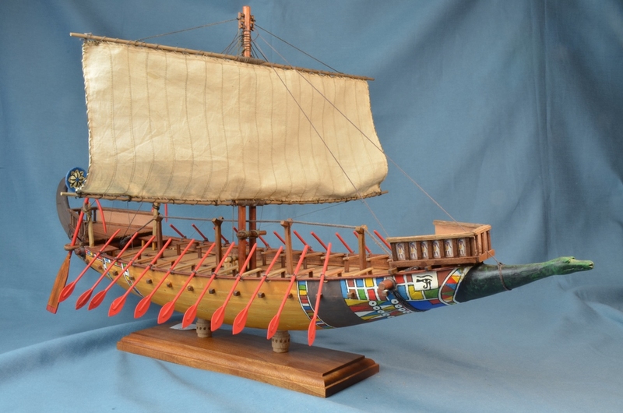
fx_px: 777
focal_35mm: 45
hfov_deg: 43.7
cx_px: 312
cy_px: 206
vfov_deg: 29.7
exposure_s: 1
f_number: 22
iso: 200
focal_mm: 30
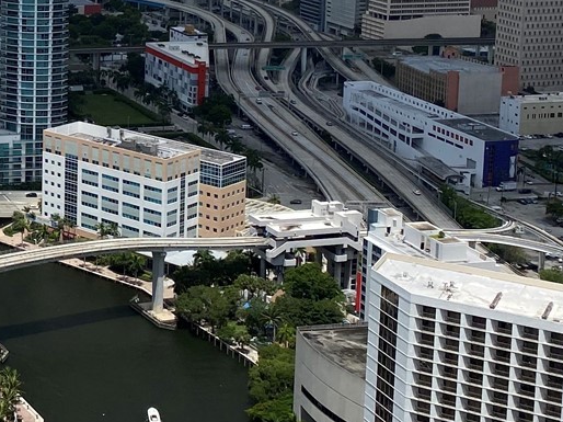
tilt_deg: -8.2
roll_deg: -0.4
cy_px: -26
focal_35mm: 81
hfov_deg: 22.3
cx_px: -114
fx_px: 1317
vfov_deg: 17.6
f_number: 1.8
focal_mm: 4.25
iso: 32
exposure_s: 1/5025
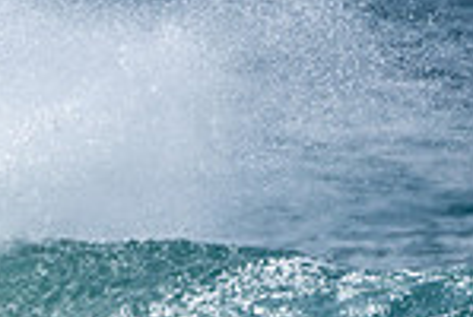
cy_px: 328
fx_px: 38323
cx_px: -111
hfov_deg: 0.7
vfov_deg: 0.5
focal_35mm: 2911
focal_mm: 500
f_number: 5.6
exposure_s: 1/800
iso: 110
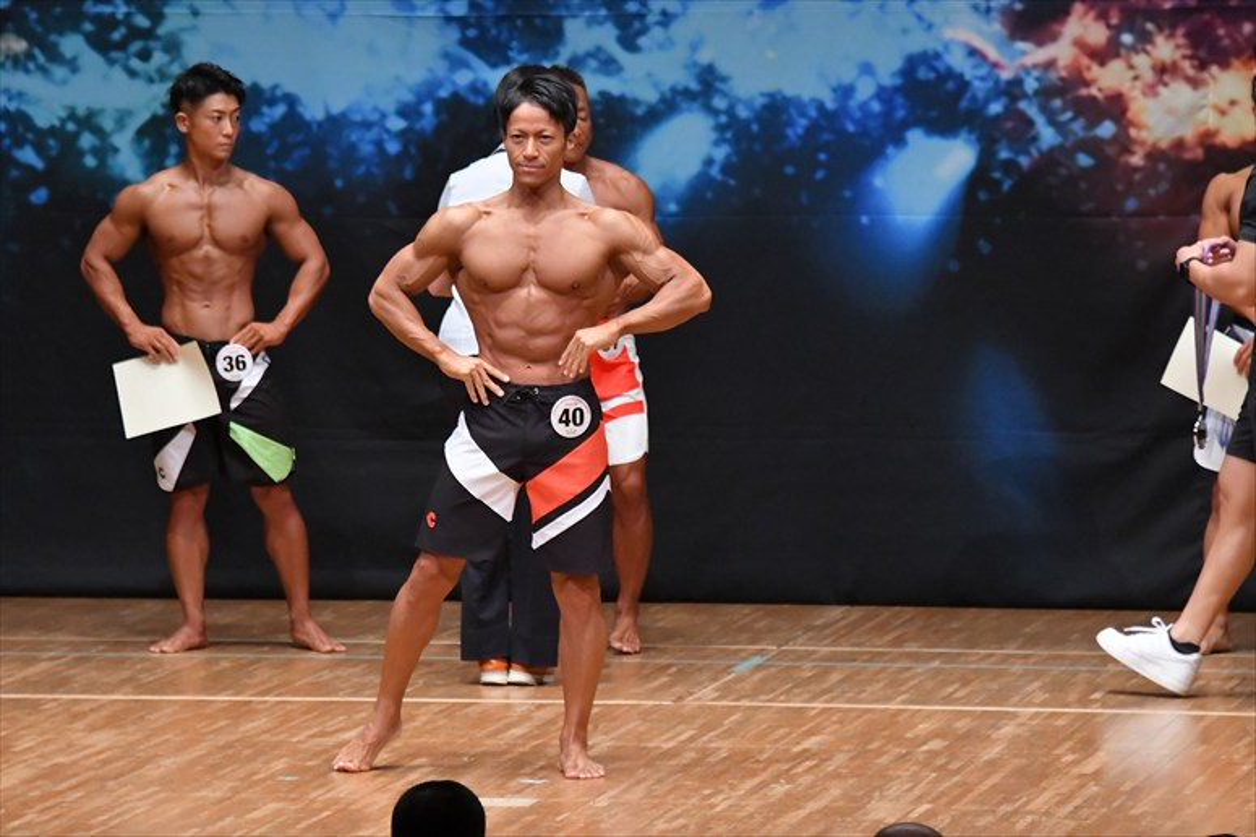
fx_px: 9939
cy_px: 418
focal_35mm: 285
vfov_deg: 4.8
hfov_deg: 7.2
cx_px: 628
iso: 6400
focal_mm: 190
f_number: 5.6
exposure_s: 1/400
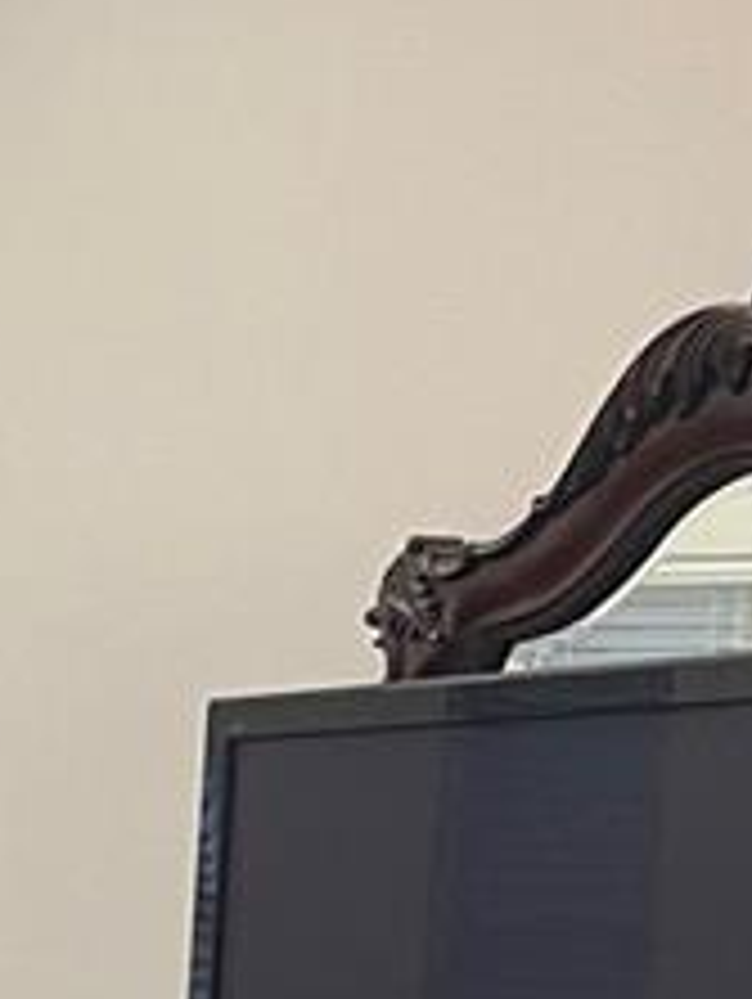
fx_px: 3903
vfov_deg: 13.3
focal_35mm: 135
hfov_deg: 10.0
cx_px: -860
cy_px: 1728
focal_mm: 5.1
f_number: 1.6
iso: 125
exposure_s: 1/60
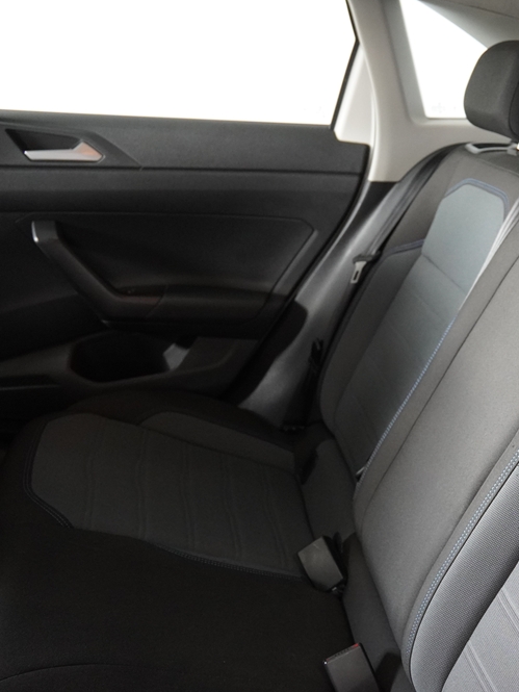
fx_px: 754
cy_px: 344
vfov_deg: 49.3
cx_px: 474
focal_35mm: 38
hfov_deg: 35.6
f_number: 2.8
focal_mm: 17
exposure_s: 1/160
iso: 2000
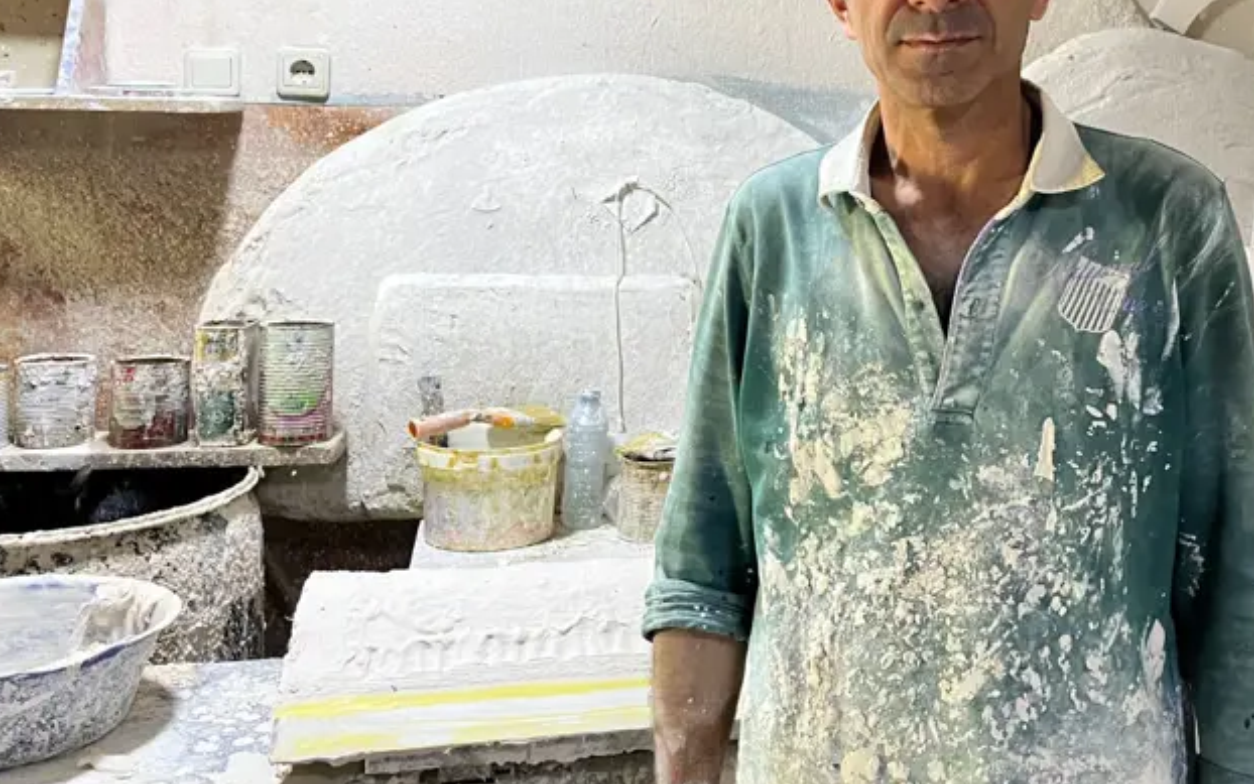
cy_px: 179
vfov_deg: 32.1
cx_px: 849
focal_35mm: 39
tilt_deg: -0.8
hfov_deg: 49.4
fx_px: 1333
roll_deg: -1.1
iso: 250
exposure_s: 1/50
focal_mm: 5.1
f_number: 1.6
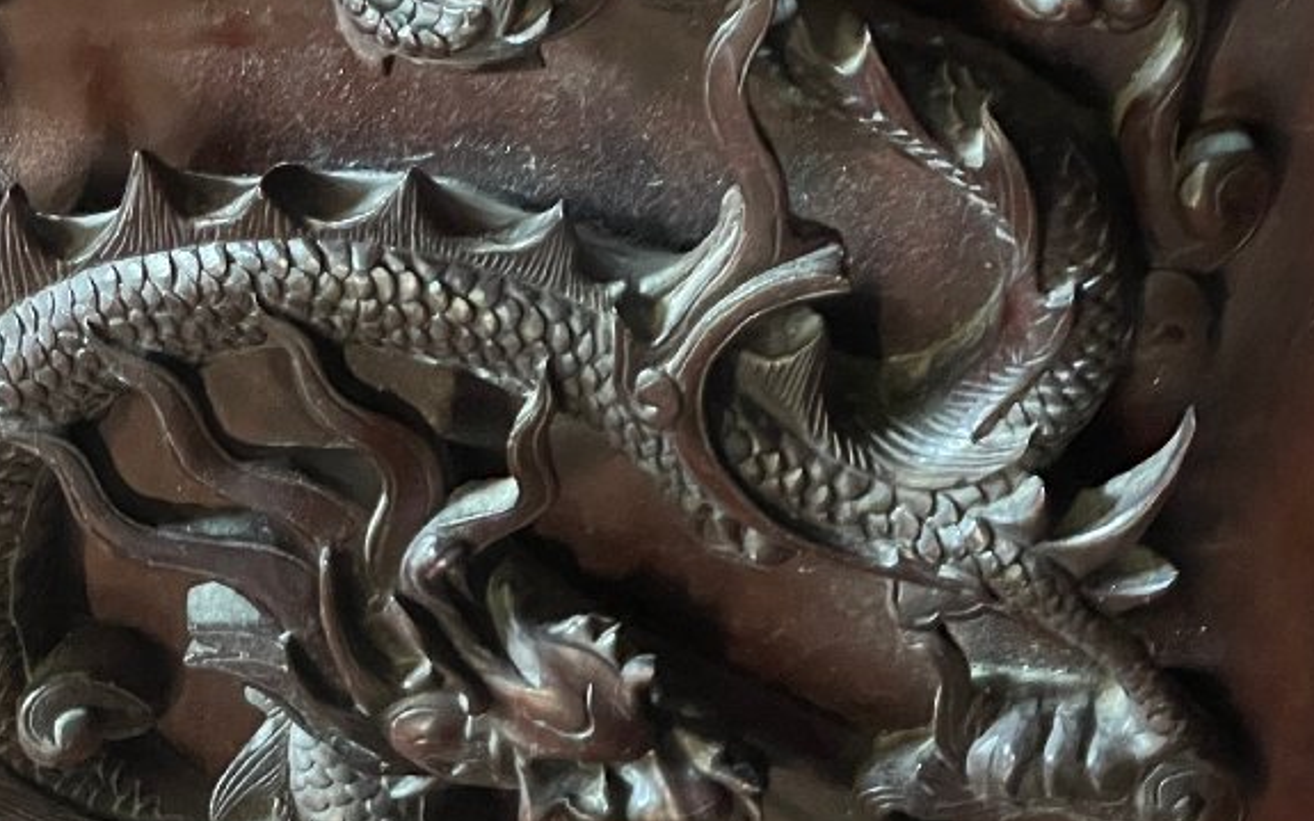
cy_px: 233
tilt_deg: -36.7
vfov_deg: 11.4
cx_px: 651
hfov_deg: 18.1
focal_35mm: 115
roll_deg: +4.3
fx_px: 4117
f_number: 2
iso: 1600
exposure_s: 1/30
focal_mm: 6
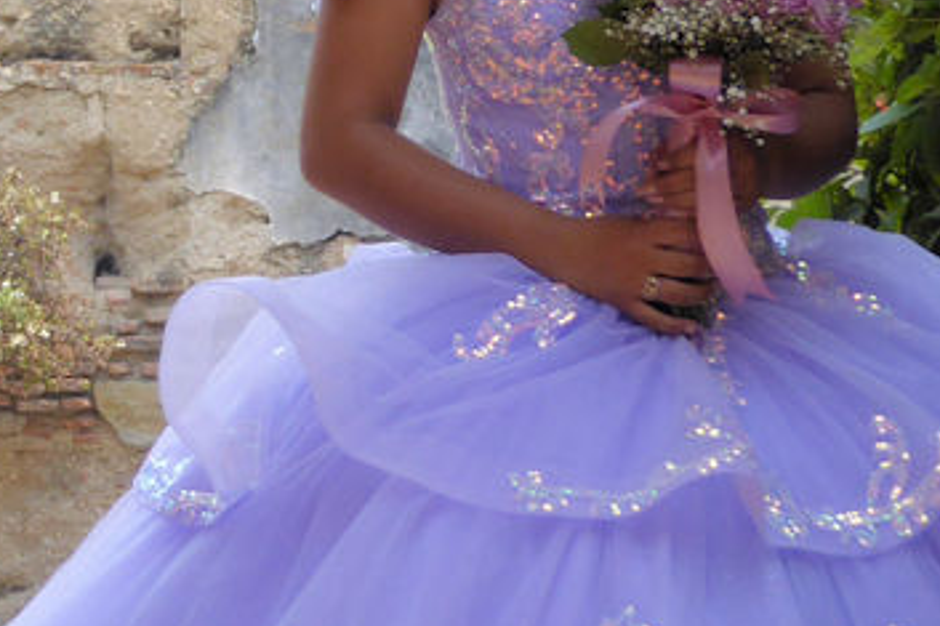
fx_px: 12449
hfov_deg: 4.3
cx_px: -83
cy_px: 346
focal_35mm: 477
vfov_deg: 2.9
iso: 100
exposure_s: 1/125
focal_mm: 24.2
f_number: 5.3
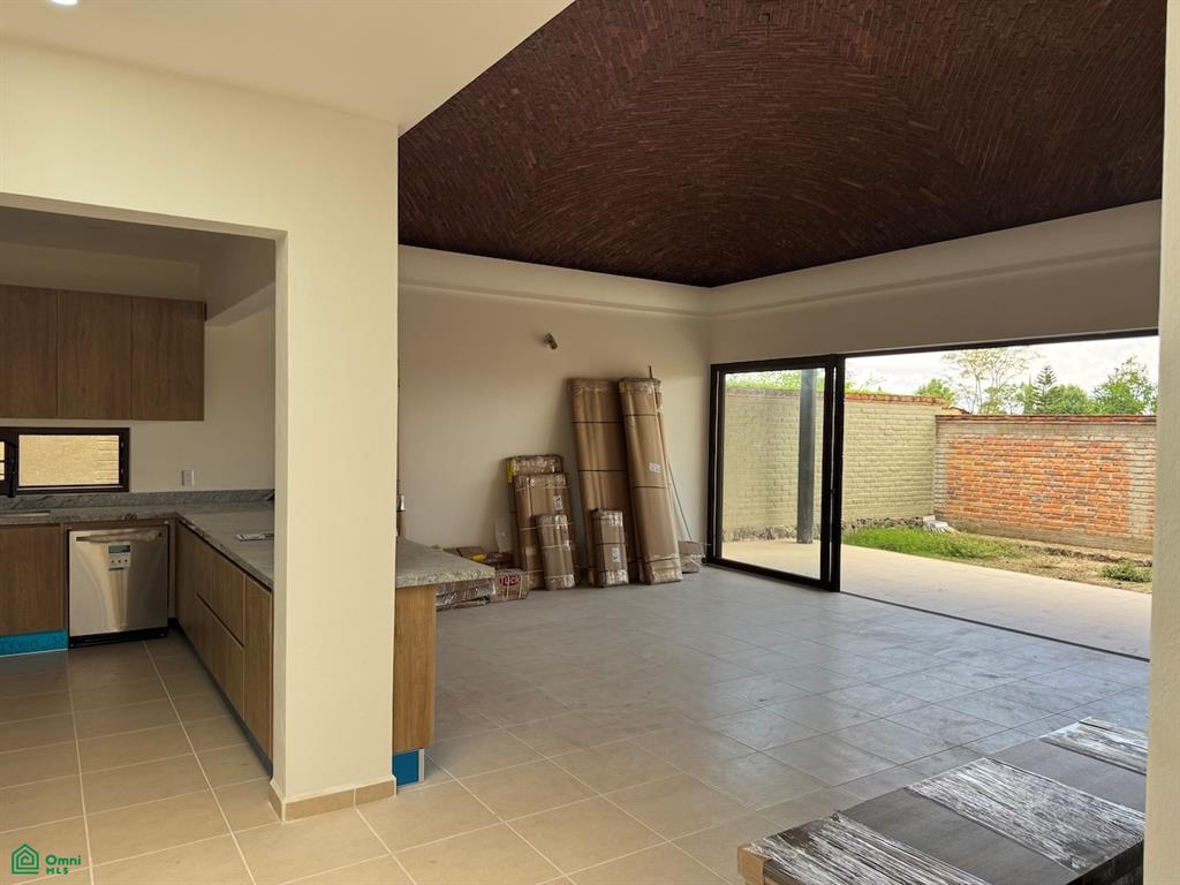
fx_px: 818
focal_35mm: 24
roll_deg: -0.4
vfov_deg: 56.8
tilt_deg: -0.9
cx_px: 590
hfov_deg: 71.6
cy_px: 442
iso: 80
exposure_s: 1/308
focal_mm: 6.76
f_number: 1.78
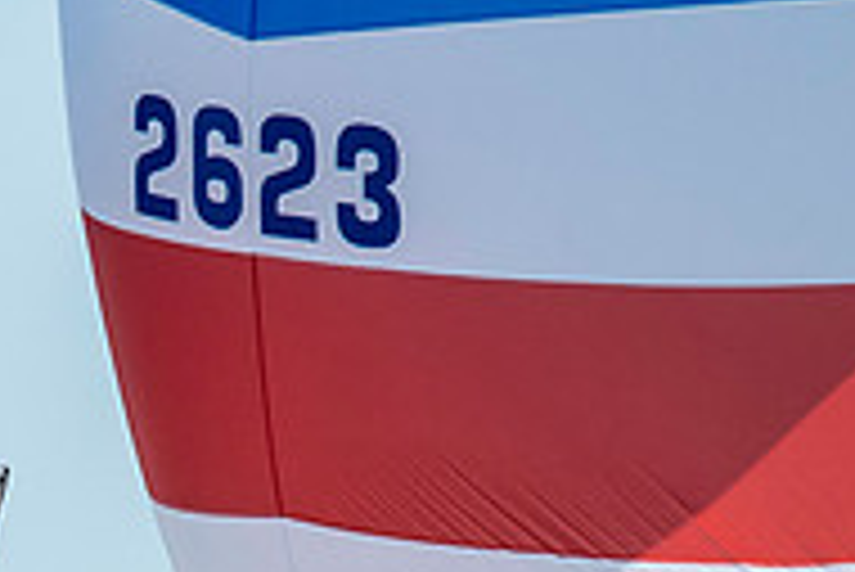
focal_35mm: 1546
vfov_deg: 0.9
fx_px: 36744
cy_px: 849
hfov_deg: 1.3
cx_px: -324
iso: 320
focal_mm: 300
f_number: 5
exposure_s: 1/3200
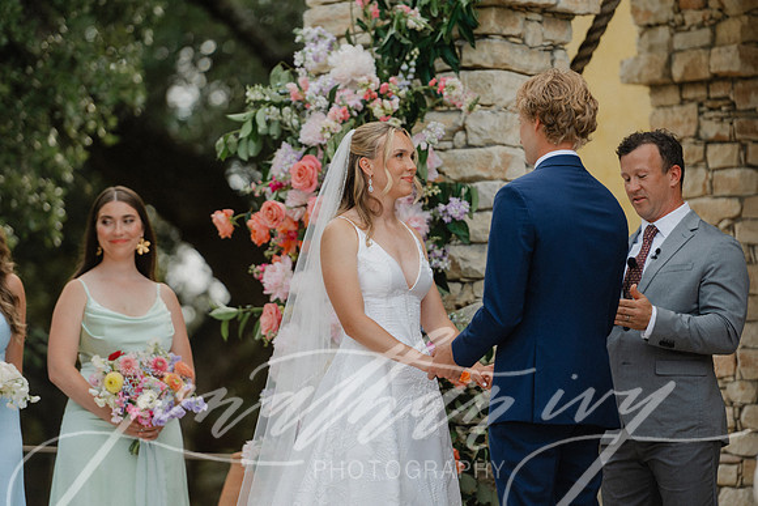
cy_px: 253
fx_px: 4212
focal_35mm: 200
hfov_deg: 10.3
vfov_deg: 6.9
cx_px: 379
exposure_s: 1/800
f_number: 2.8
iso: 200
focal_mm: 200
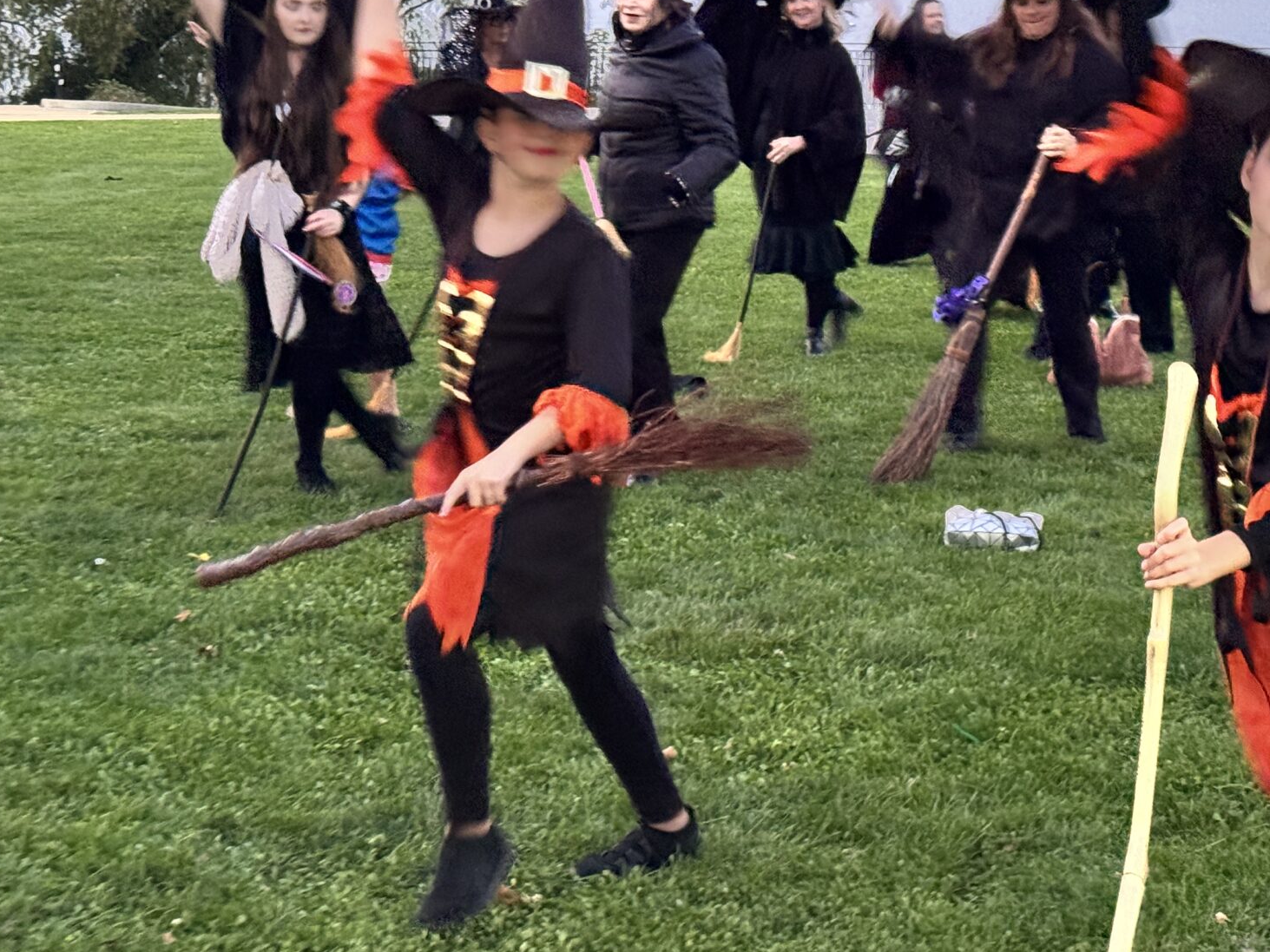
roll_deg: -1.0
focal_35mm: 84
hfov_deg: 23.1
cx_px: 923
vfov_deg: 17.4
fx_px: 3082
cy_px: 155
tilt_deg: -5.7
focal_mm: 6.76
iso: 500
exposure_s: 1/30
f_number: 1.78
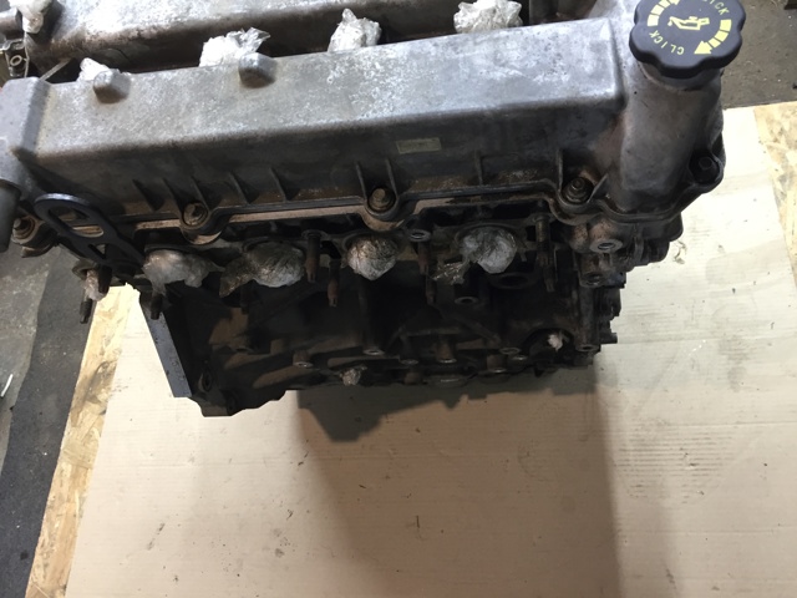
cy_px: 299
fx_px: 668
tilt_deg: -60.2
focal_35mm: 29
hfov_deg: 61.7
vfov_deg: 48.2
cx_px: 398
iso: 125
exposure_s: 1/33
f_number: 2.2
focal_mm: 4.15
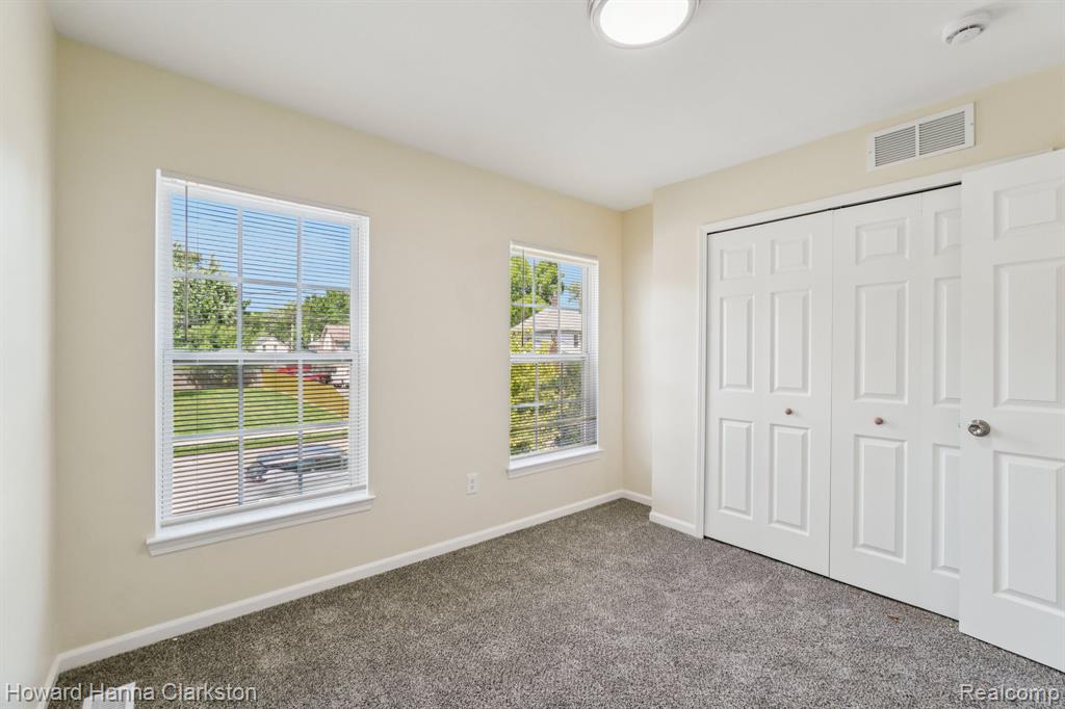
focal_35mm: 15
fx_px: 444
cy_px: 354
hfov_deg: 100.4
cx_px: 532
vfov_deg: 77.3
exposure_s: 1/30
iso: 125
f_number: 8
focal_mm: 10
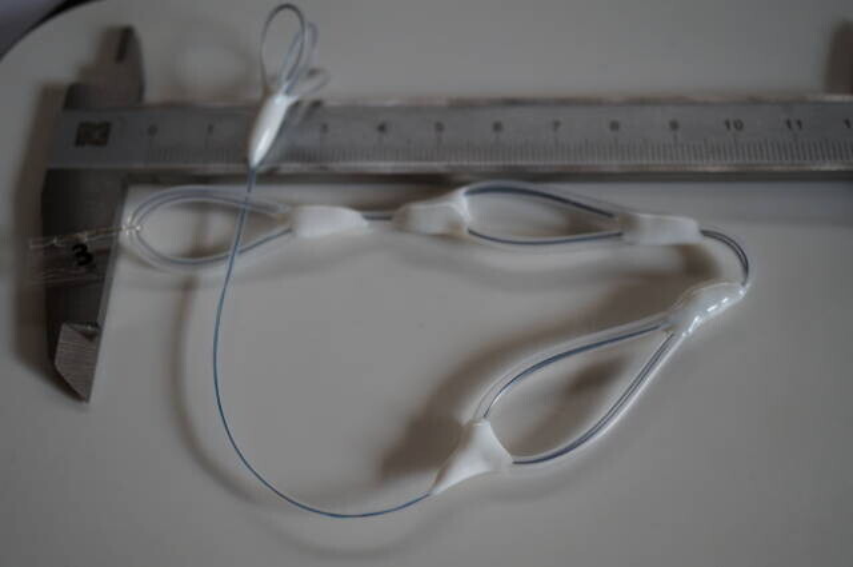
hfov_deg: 43.7
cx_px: 426
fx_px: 1065
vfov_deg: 29.8
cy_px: 284
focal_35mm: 45
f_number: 4
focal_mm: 30
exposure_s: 1/60
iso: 400
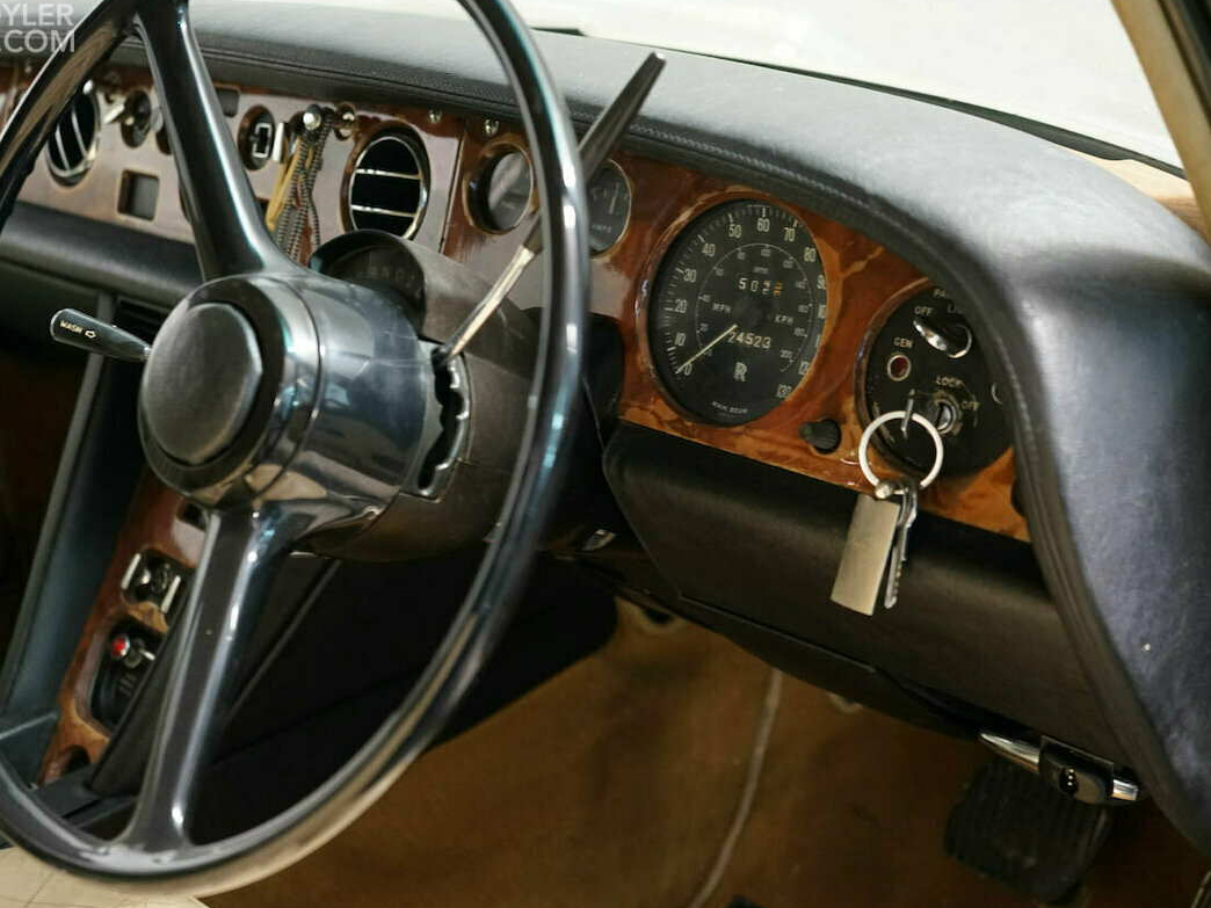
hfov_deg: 44.8
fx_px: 1469
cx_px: 585
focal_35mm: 42
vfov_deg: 34.3
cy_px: 448
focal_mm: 38
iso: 1600
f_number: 4
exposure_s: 1/4
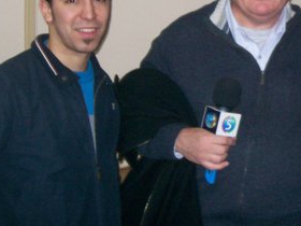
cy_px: 12
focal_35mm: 94
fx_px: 817
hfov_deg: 20.2
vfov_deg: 15.5
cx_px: 305
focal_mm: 7.46
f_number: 3.1
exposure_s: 1/70.4
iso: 200
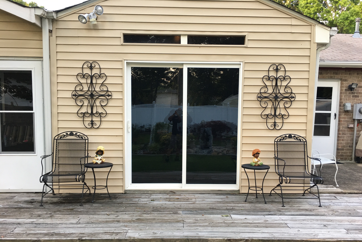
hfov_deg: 60.3
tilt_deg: -3.4
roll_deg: -0.4
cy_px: 140
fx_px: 312
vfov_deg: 42.2
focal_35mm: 31
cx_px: 186
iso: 25
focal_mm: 4.15
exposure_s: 1/40
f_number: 2.2
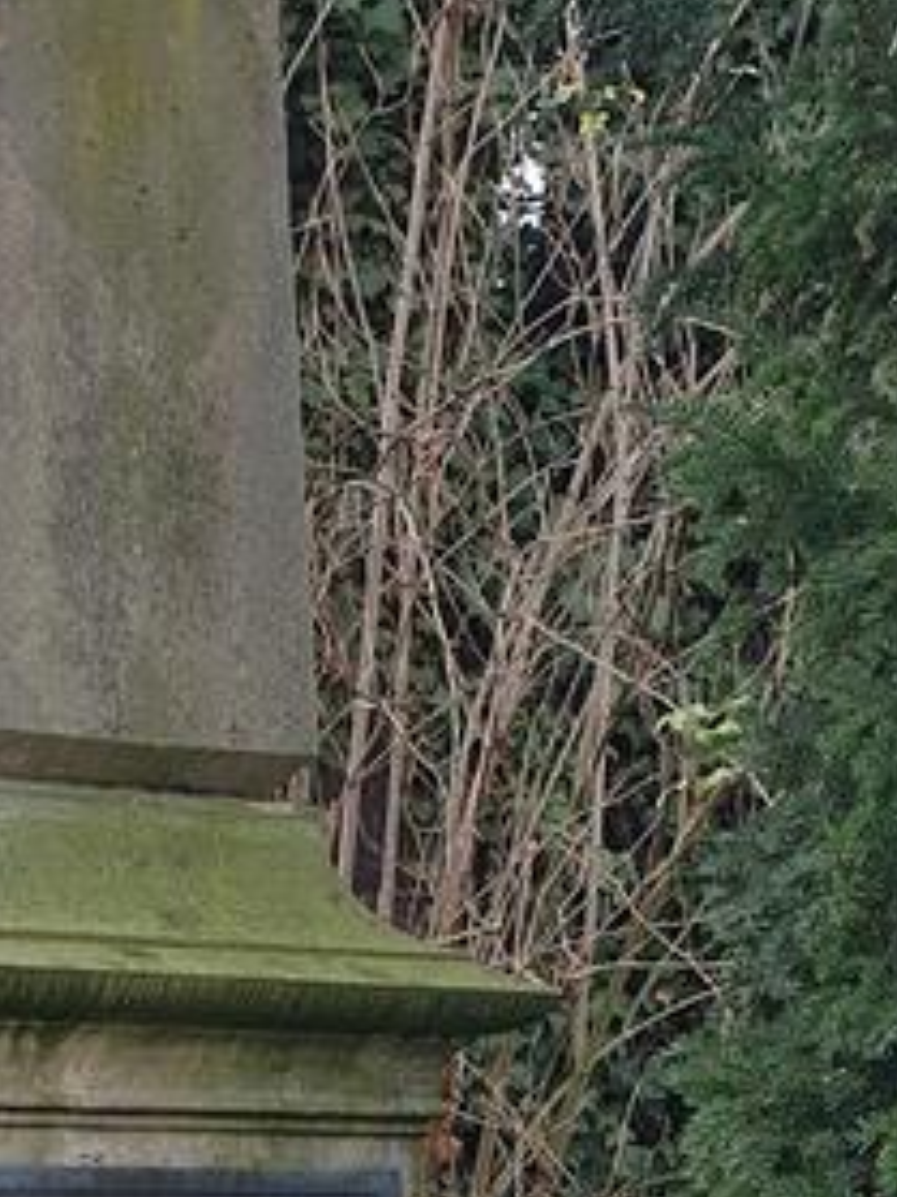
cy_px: 1218
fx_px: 2904
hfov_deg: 17.3
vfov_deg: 22.3
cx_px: 105
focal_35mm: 84
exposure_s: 1/87
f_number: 2.4
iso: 50
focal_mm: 4.3
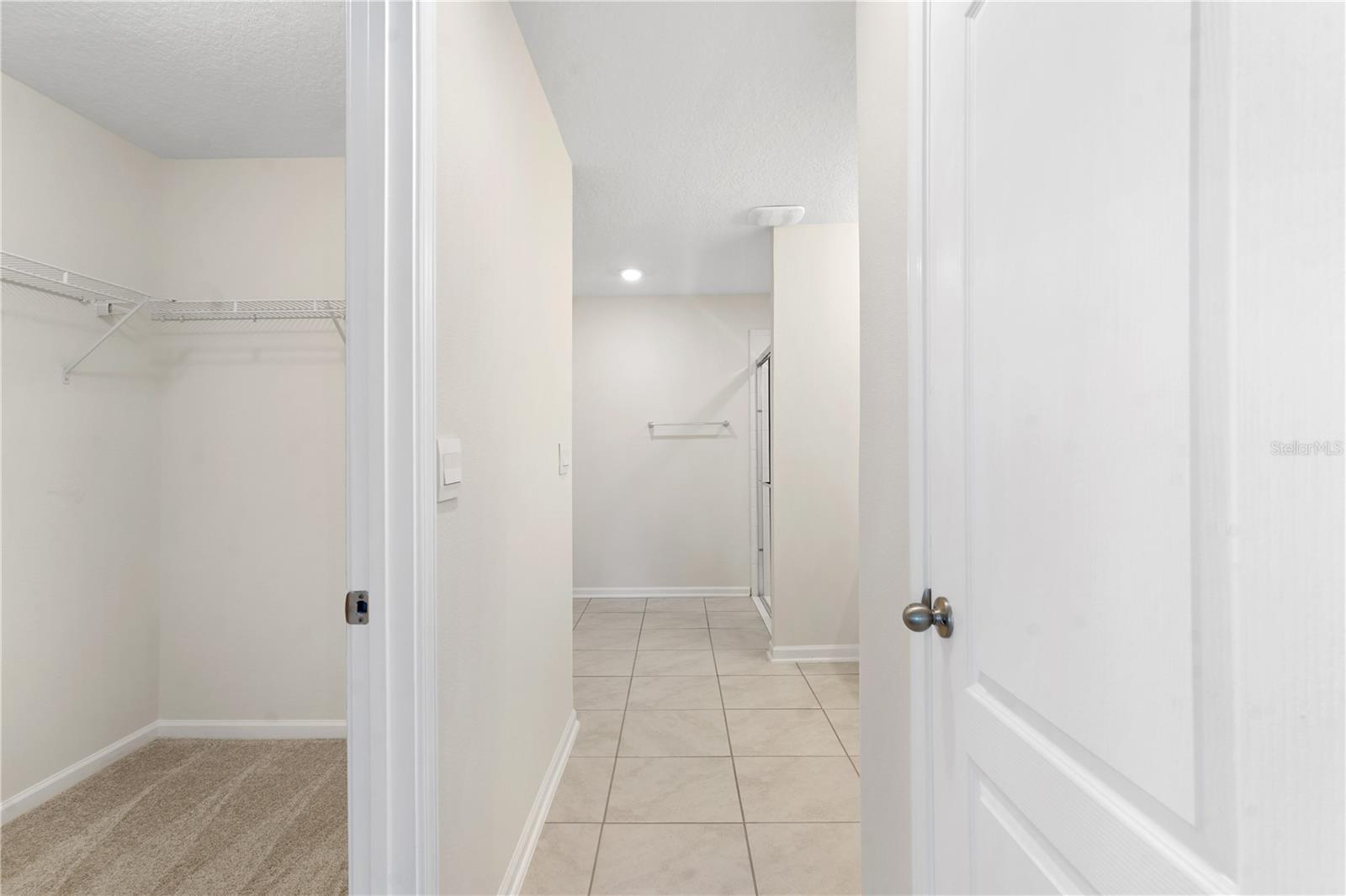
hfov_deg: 93.3
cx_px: 673
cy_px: 448
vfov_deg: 70.4
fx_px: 635
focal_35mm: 17
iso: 100
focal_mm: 17
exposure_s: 1/1.67
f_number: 8
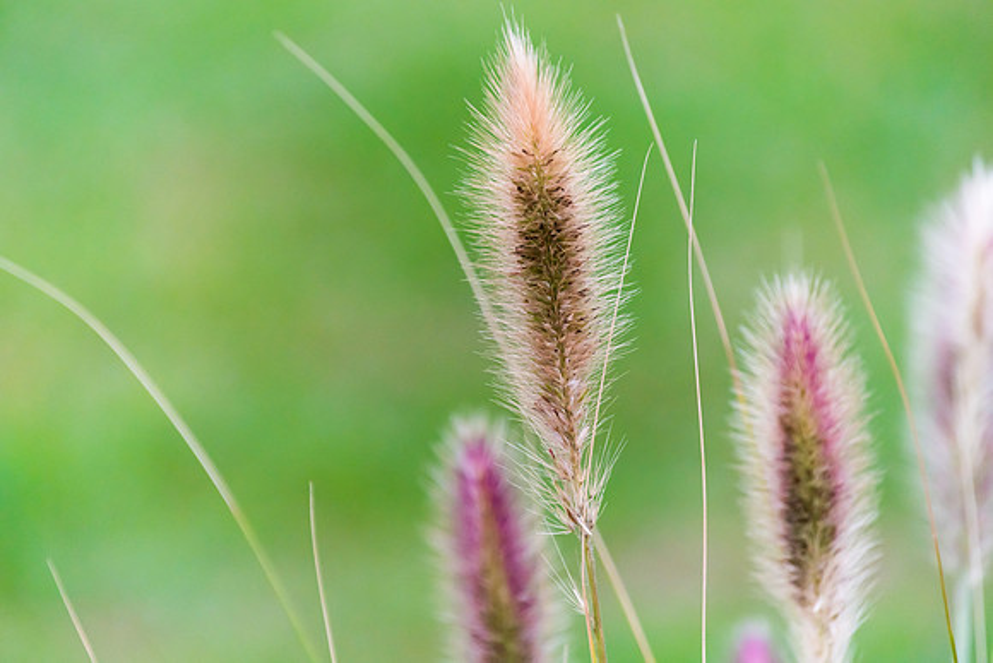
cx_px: 496
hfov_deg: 3.4
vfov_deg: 2.3
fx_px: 16553
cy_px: 332
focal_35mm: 600
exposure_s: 1/1250
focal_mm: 400
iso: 400
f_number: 6.3
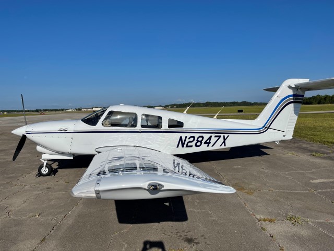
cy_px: 126
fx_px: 251
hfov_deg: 67.3
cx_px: 167
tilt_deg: -3.9
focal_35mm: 26
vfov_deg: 53.1
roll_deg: +2.1
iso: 32
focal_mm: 5.1
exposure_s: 1/10000
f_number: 1.6
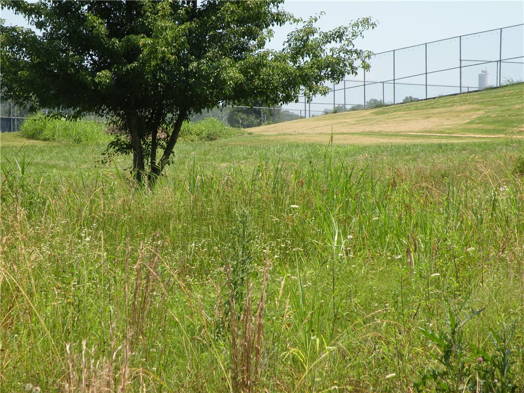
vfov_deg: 11.5
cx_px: 262
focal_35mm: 129
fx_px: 1953
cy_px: 196
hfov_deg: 15.3
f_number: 5.6
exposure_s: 1/282
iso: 64
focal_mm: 22.9
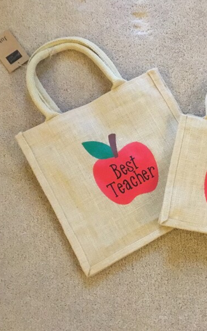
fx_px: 397
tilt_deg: -81.2
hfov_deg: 28.5
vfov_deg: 45.3
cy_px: 166
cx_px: 171
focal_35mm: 44
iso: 320
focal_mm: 3.3
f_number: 2.4
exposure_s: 1/17
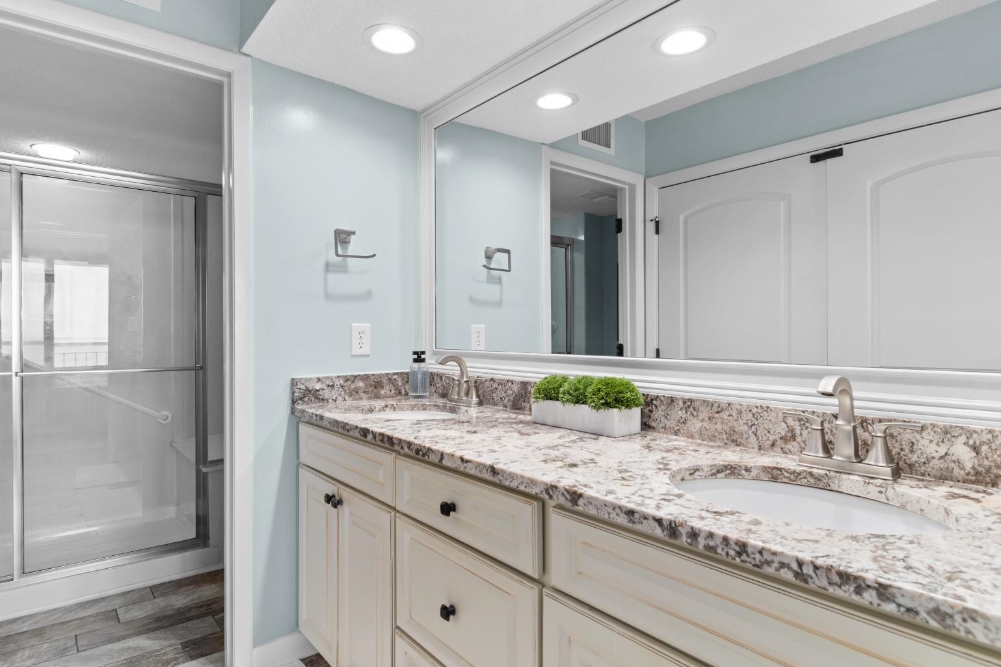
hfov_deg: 84.0
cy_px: 328
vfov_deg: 61.9
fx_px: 556
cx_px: 484
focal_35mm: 20
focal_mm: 13
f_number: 4.8
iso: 100
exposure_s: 1/5
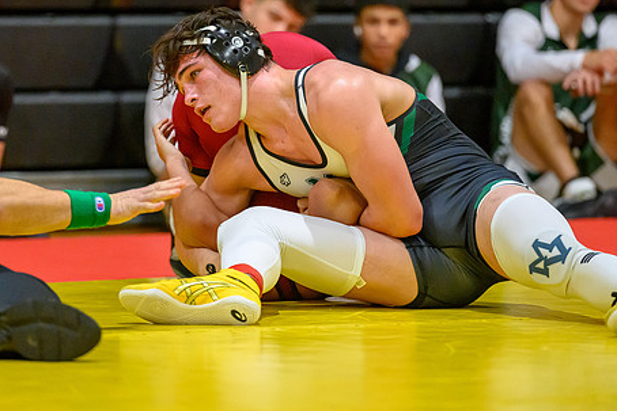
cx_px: 235
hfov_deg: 7.2
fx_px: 4920
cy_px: 147
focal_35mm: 287
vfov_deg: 4.8
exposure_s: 1/640
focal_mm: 200
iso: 9000
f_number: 2.8
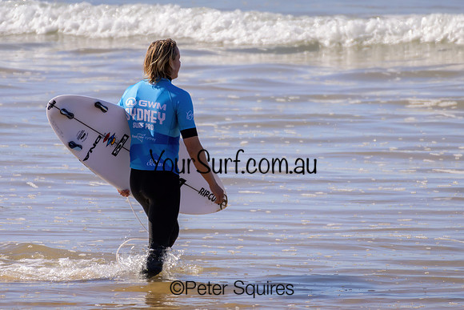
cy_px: 168
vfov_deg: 1.2
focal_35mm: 1173
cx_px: 192
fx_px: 15124
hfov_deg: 1.8
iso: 720
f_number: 11
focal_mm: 1000
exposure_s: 1/1250
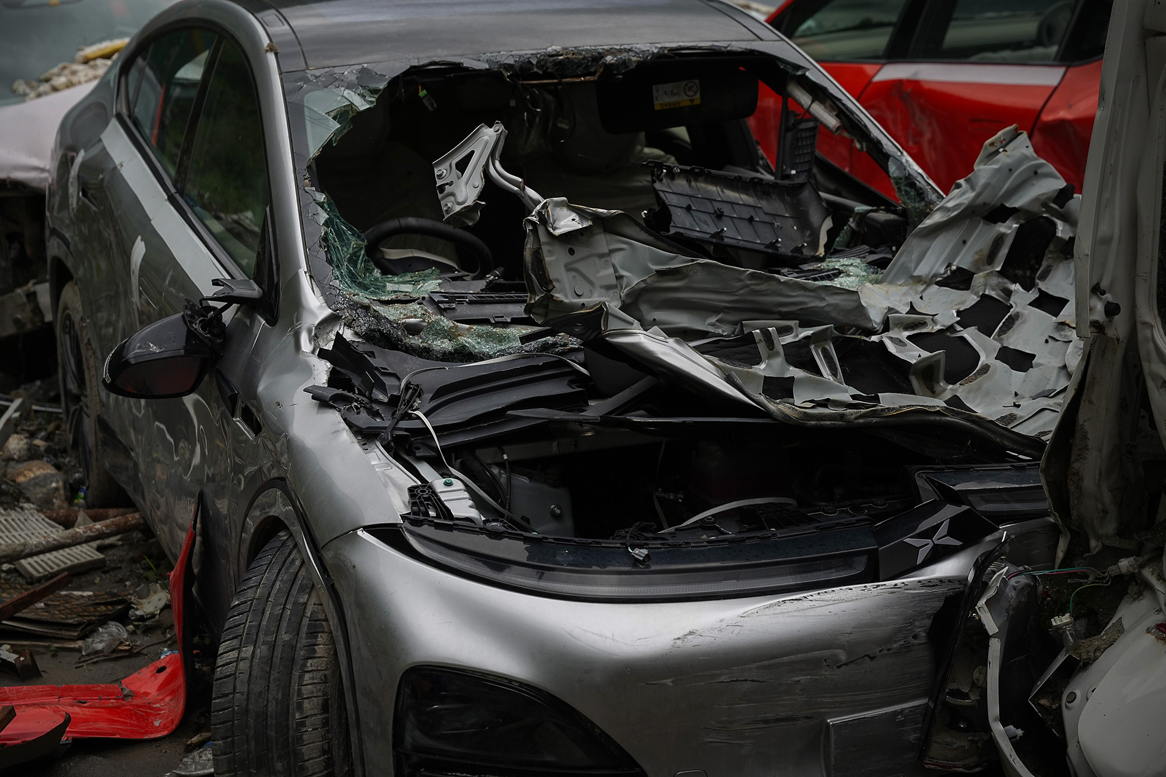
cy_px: 388
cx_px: 583
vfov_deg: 19.5
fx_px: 2267
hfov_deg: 28.8
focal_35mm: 70
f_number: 5
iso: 250
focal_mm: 70
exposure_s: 1/800
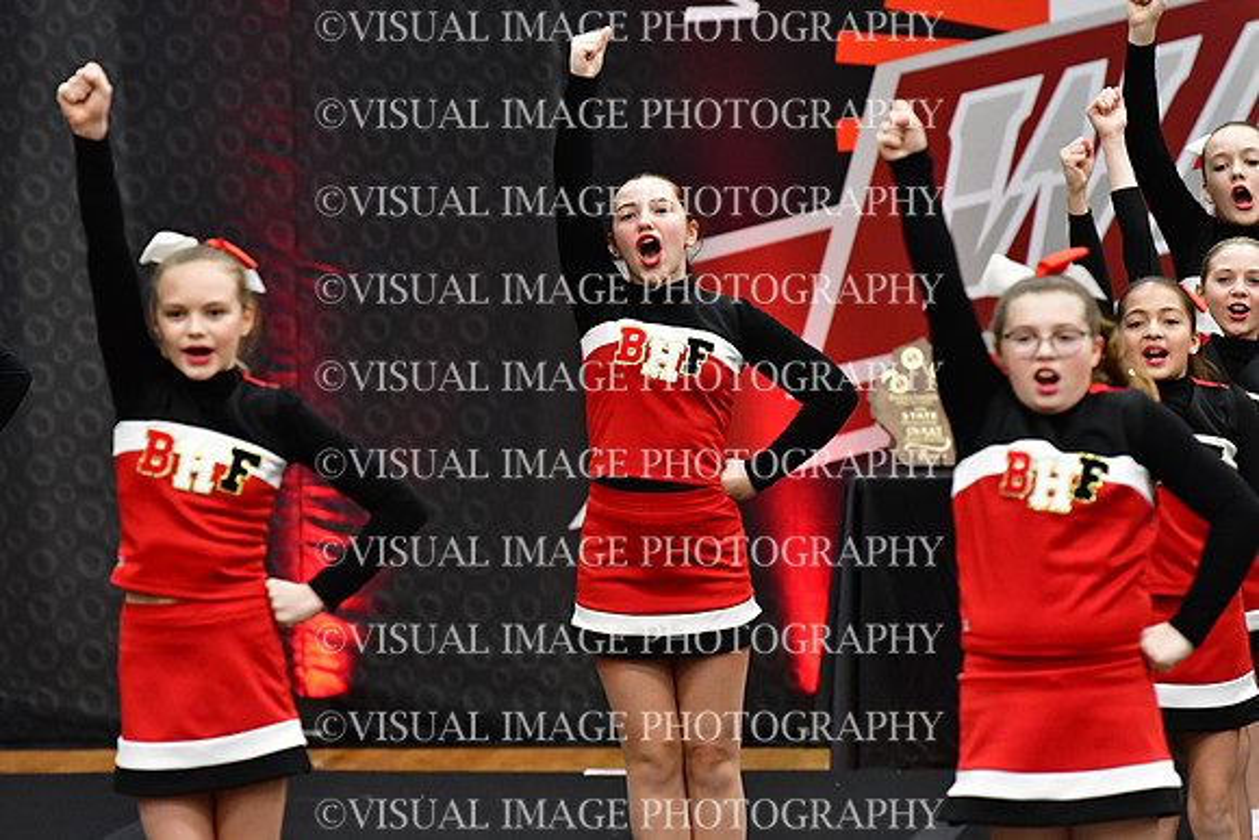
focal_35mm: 300
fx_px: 10494
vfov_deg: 4.6
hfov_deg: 6.9
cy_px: 420
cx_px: 630
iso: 5000
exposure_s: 1/500
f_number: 3.5
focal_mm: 200
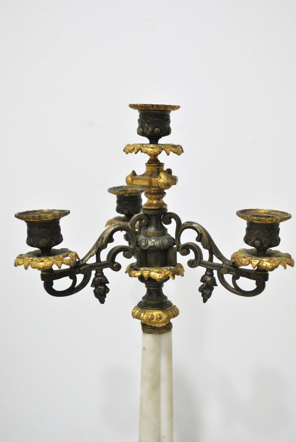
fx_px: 541
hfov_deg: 30.6
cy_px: 212
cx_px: 149
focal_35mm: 44
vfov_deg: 44.4
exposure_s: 1/50
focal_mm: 28
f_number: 4.5
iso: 400
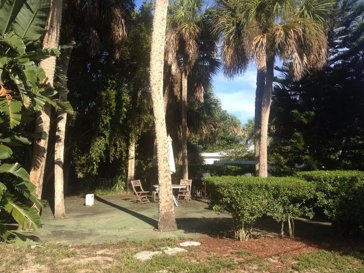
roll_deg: +0.2
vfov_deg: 40.7
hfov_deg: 52.6
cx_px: 182
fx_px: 368
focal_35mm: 35
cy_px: 136
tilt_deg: +0.7
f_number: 2.4
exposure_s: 1/905
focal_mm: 4.28
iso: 50
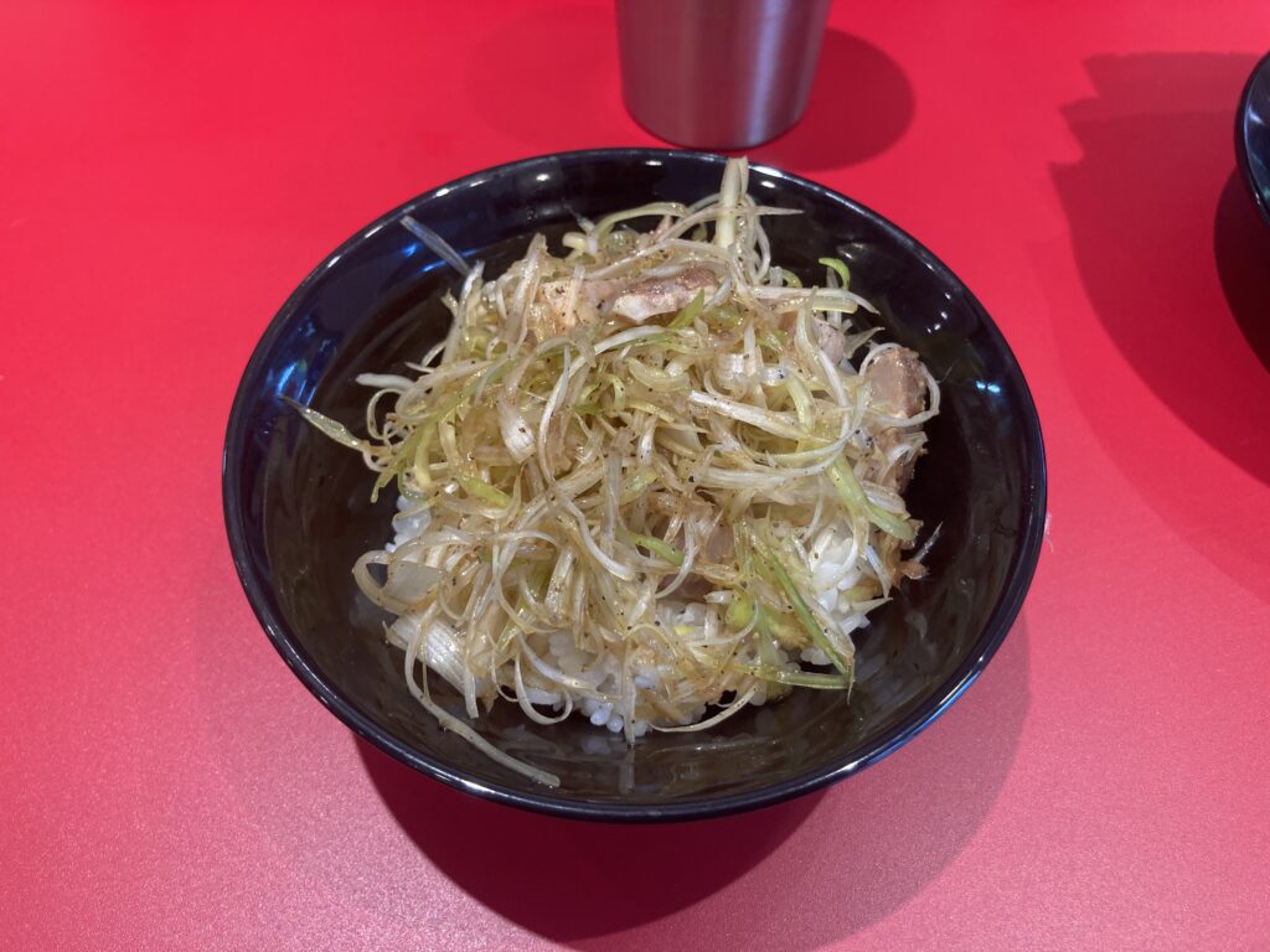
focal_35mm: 28
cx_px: 635
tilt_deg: -54.6
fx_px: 1027
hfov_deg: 63.4
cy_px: 476
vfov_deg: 49.7
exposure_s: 1/50
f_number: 1.8
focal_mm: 3.99
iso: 64
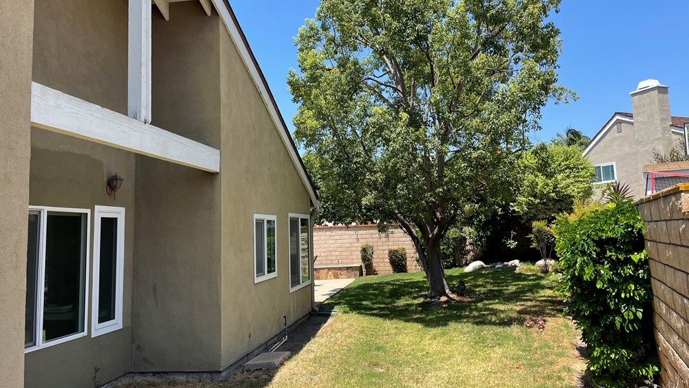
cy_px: 172
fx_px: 530
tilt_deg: +7.1
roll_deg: +2.6
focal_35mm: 29
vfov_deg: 40.1
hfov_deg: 66.1
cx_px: 346
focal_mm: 4.2
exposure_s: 1/1595
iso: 32
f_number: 1.6
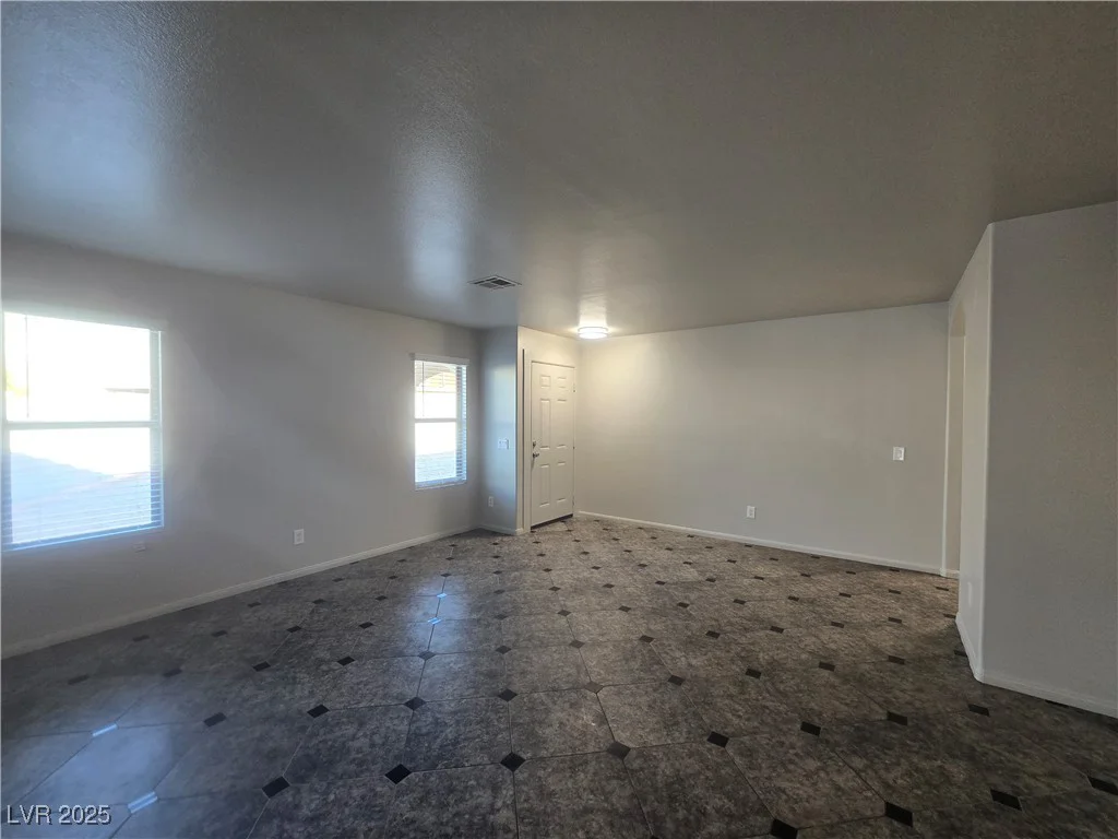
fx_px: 420
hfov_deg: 106.2
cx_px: 559
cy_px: 420
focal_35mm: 13
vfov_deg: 89.9
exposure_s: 1/60
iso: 160
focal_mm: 2.2
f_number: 2.2
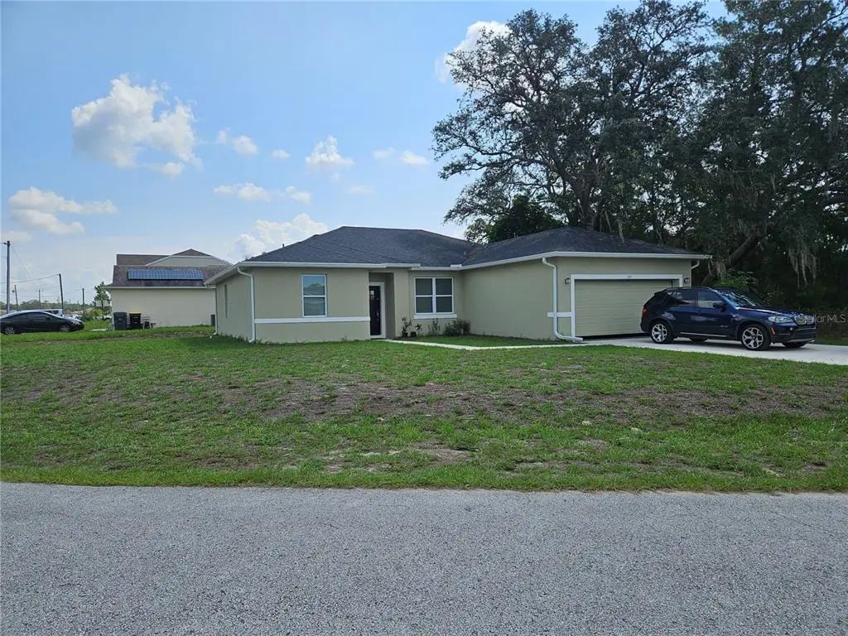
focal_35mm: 23
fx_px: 563
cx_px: 424
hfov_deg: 73.9
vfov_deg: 58.9
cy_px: 318
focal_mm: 5.4
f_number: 1.8
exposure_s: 1/2463
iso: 25
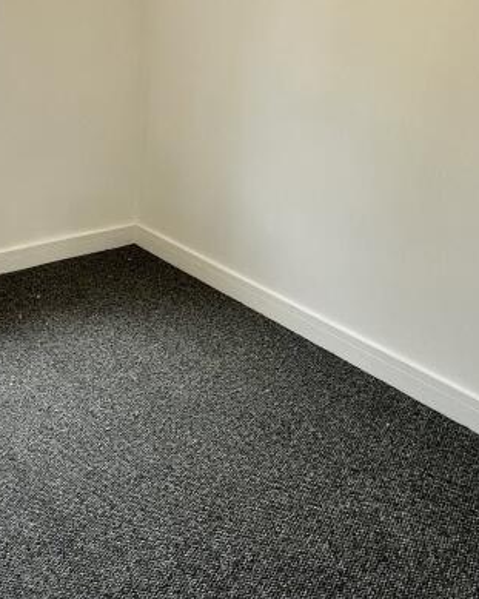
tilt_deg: -17.2
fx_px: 638
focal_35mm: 36
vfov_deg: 49.2
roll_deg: -0.4
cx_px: 54
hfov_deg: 38.5
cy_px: 189
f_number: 2.2
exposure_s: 1/100
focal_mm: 2.22
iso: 64
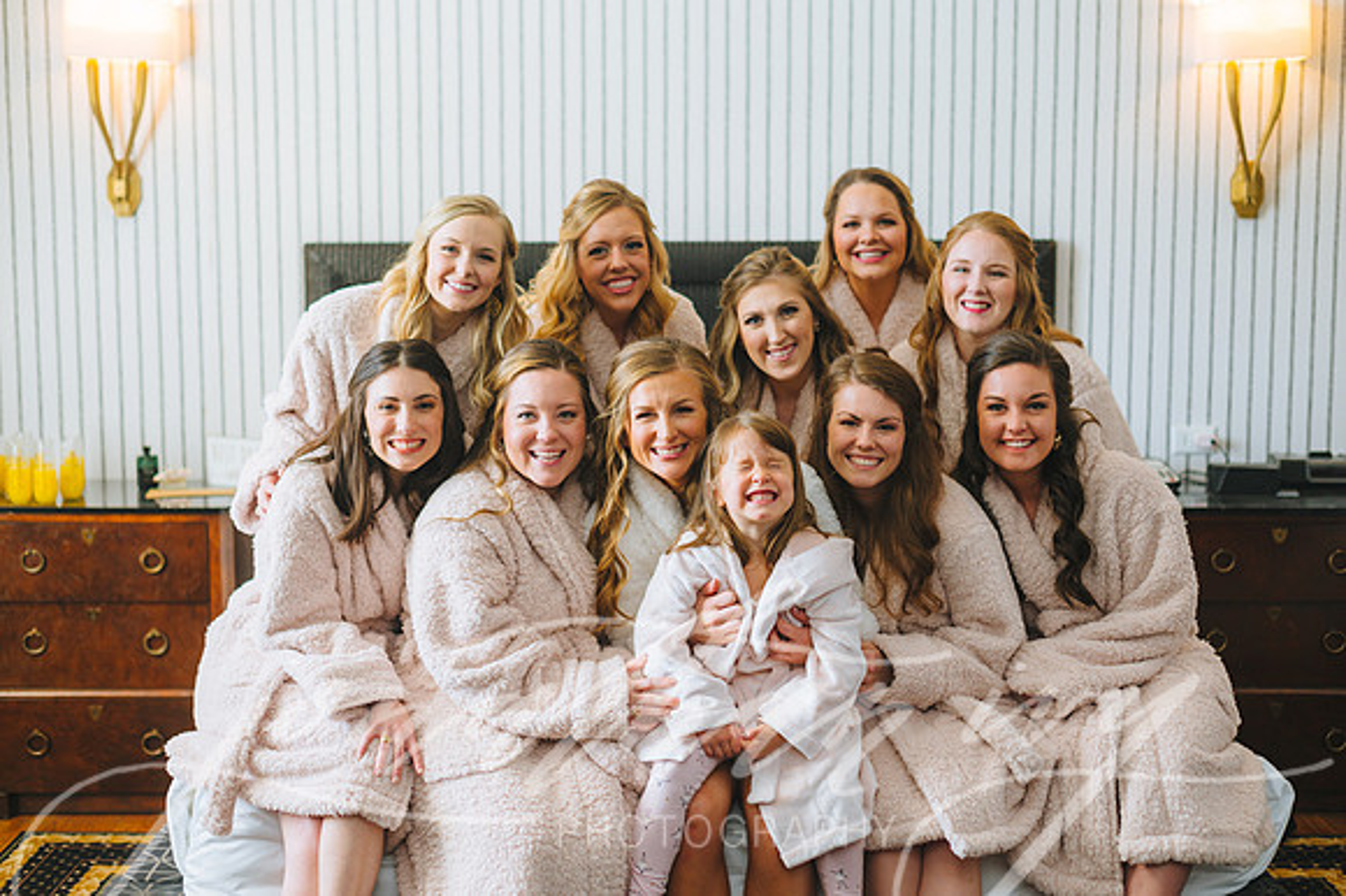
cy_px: 448
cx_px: 673
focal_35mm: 50
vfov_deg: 27.0
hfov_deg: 39.6
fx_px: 1868
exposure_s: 1/200
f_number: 2.5
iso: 250
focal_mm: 50
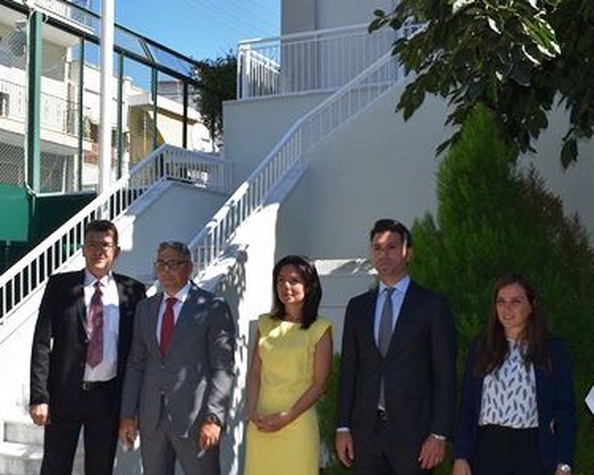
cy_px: 291
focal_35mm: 45
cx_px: 219
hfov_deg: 40.8
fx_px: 791
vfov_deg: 33.3
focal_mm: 20
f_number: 11
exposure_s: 1/200
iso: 100
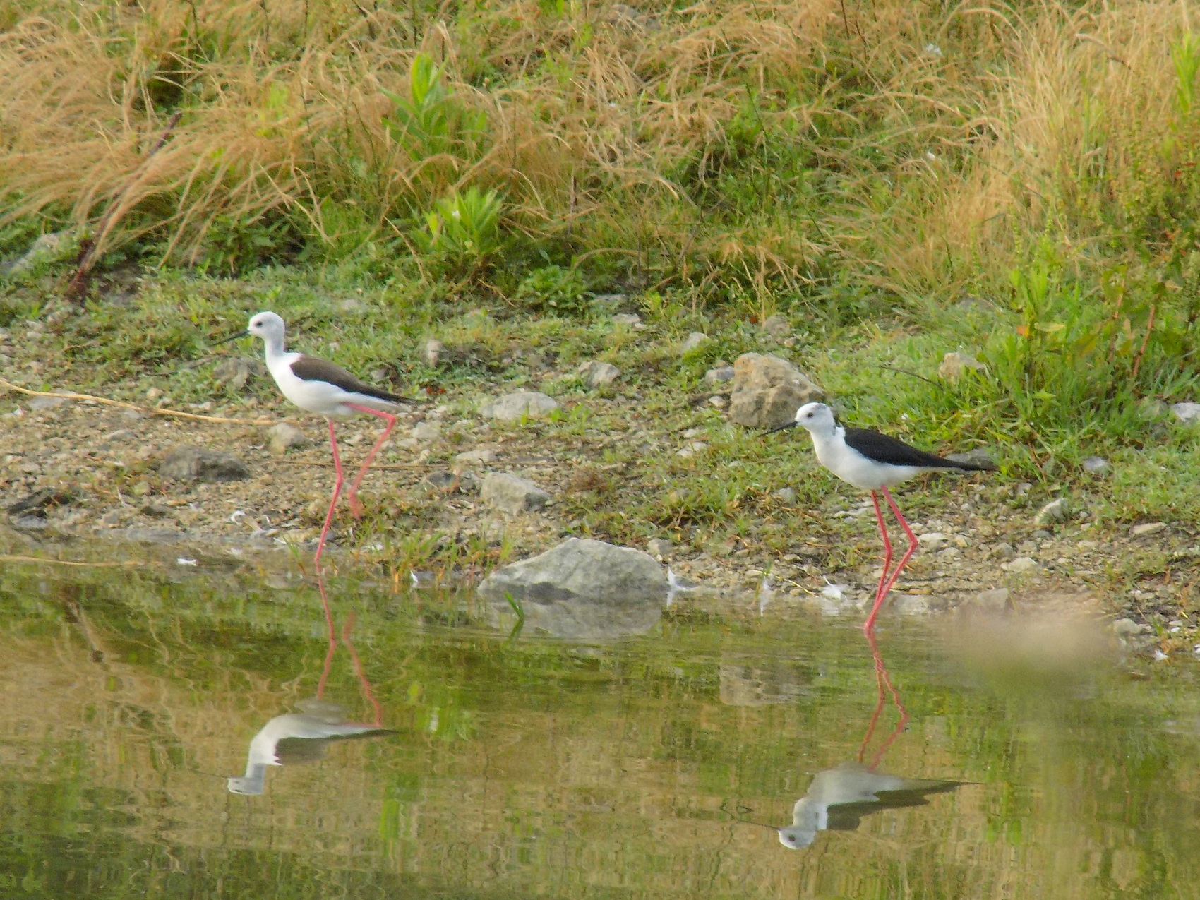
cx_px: 600
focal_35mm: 630
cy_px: 450
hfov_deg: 3.1
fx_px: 21840
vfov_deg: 2.4
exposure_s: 1/125
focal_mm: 112
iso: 140
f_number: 5.9
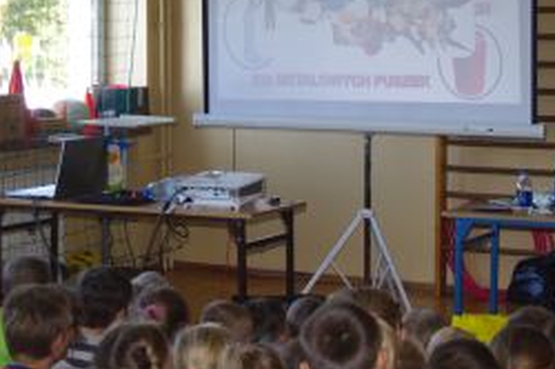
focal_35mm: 100
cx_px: 280
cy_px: 139
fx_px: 1540
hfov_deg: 20.4
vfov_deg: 13.6
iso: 200
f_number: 4
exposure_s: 1/100
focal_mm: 26.25
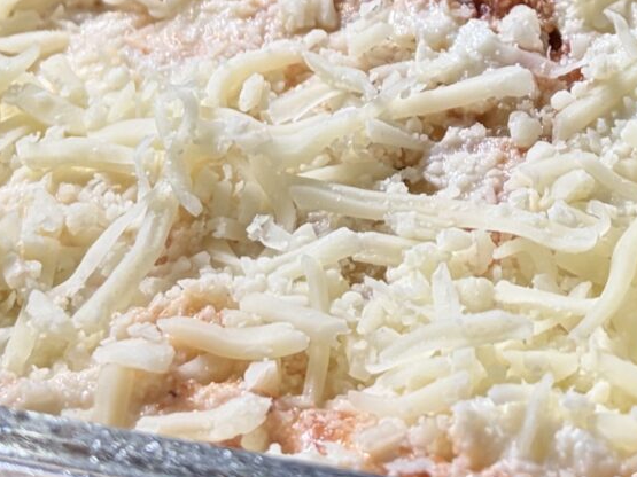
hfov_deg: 16.2
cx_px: 595
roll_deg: +0.2
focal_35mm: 120
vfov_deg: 12.2
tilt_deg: -38.4
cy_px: -39
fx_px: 2208
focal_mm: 5.96
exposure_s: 1/120
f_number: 1.6
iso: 64
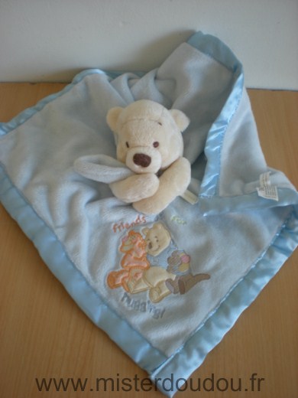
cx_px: 149
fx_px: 436
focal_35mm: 38
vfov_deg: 49.0
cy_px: 199
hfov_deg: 37.7
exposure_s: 1/16.8
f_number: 3.1
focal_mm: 6.3
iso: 64
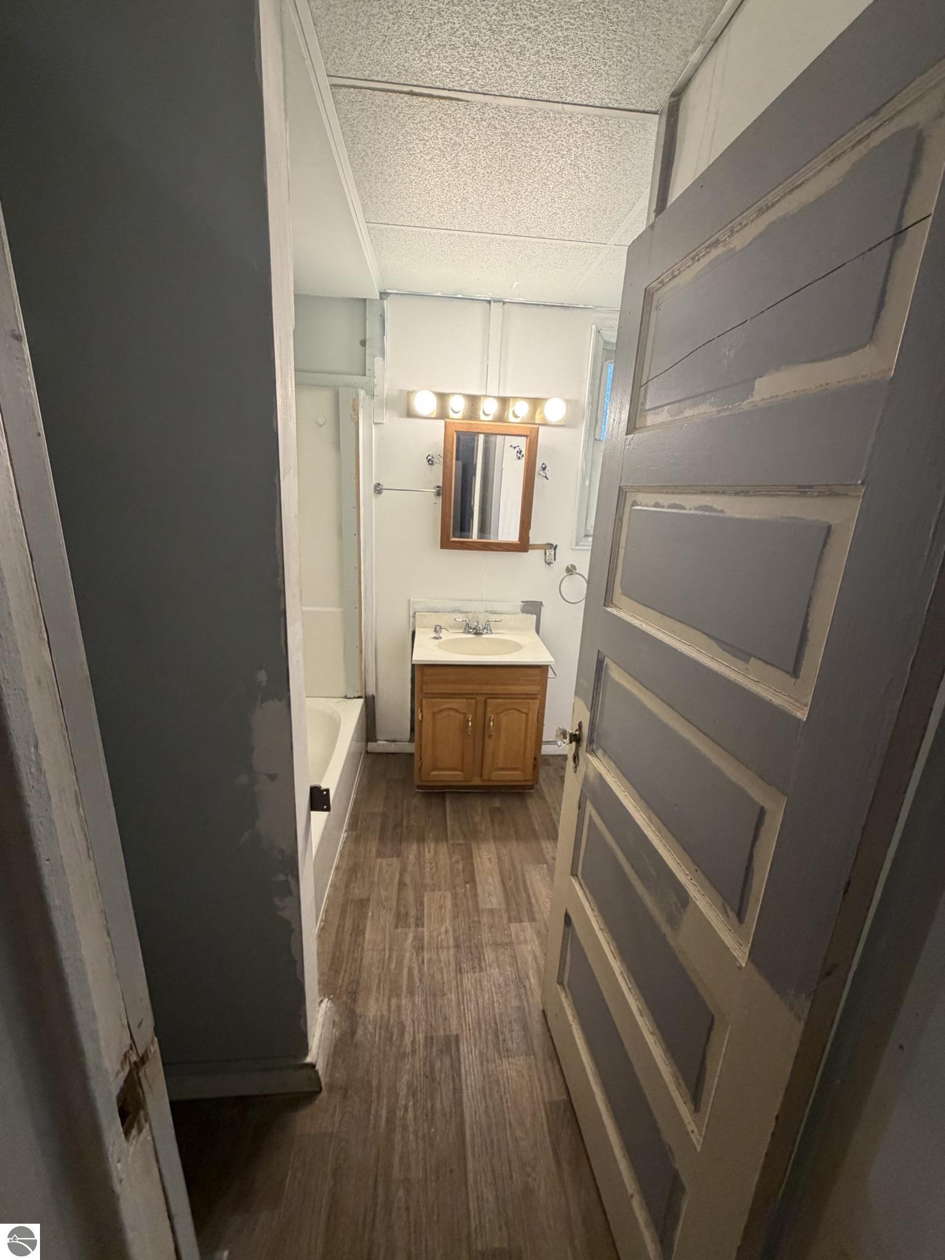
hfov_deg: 85.7
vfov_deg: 102.1
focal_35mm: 14
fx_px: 510
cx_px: 472
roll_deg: -2.6
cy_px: 630
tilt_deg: -15.5
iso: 320
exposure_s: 1/120
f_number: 2.2
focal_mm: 2.22
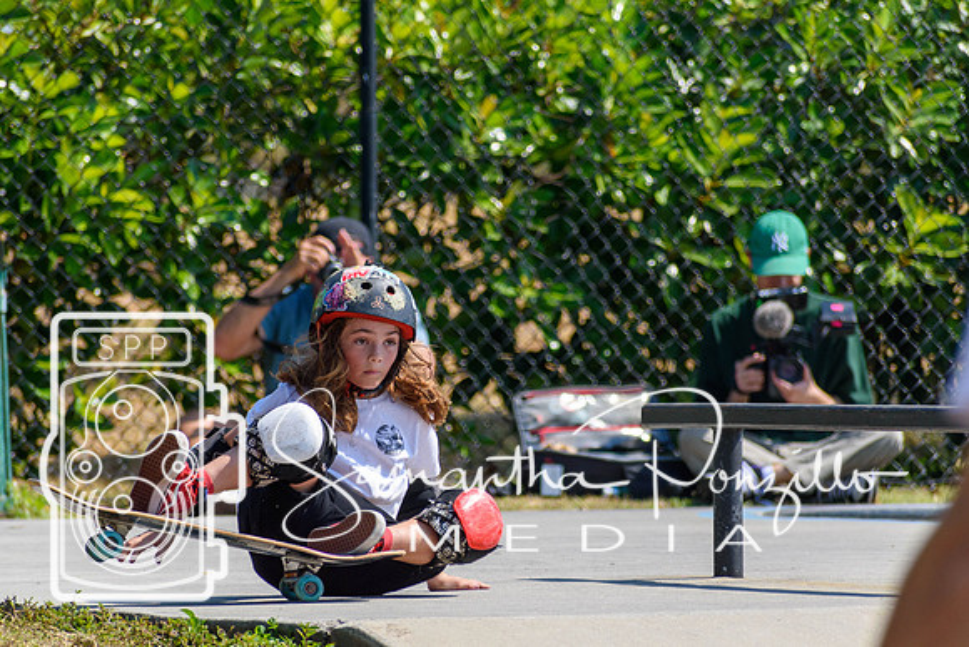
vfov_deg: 3.1
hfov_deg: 4.6
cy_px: 324
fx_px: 12115
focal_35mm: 450
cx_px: 484
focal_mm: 300
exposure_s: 1/1600
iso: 400
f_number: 6.3
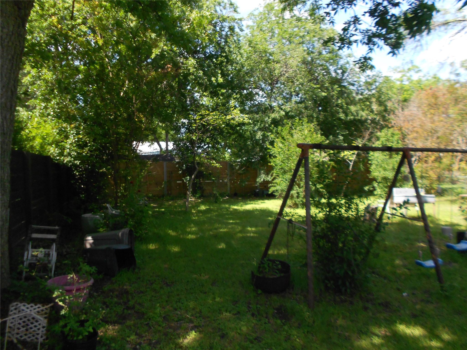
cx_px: 234
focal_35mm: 26
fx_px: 351
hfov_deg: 67.3
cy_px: 175
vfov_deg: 53.1
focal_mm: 4.6
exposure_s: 1/80
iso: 200
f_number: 8
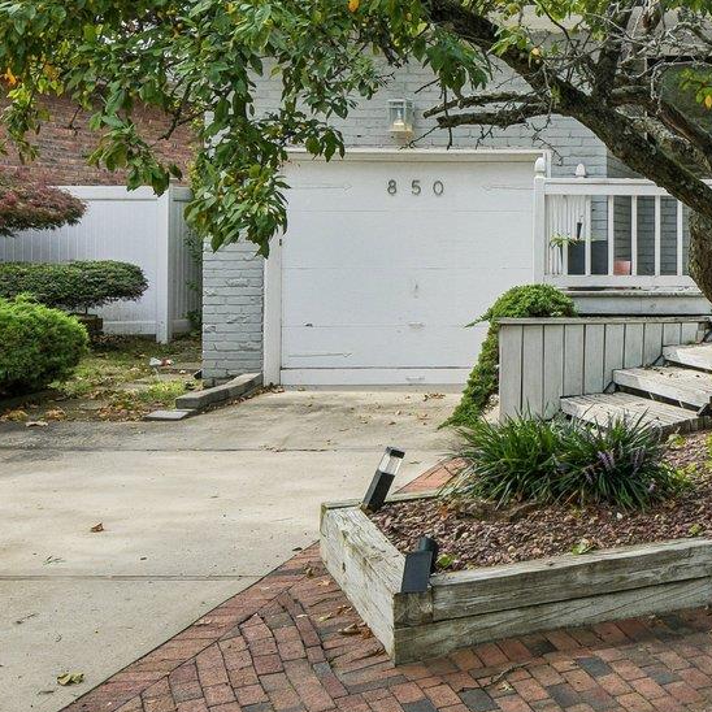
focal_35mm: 54
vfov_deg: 31.0
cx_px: 904
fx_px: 1257
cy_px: 158
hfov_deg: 27.0
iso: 400
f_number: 8
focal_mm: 17
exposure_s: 1/500
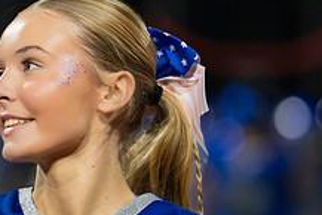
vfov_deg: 1.8
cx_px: -12
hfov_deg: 2.7
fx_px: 6713
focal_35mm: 750
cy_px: 137
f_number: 2.8
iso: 18000
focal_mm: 200
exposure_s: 1/1250
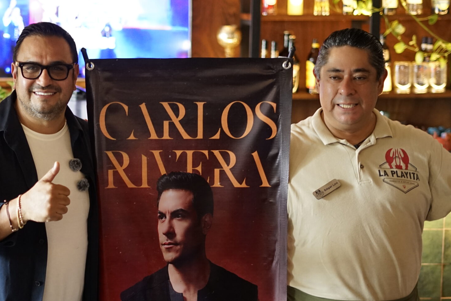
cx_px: 127
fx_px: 1102
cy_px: 188
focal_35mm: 88
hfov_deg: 23.0
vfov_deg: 15.5
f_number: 2
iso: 1600
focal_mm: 50
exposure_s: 1/125
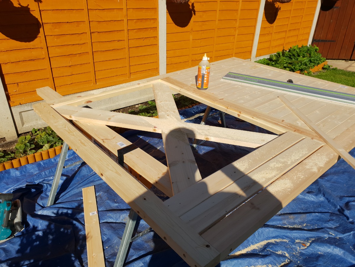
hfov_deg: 67.3
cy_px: 134
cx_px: 178
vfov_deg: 53.1
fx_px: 267
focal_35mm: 26
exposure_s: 1/2141
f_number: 2.4
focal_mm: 4.3
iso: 50
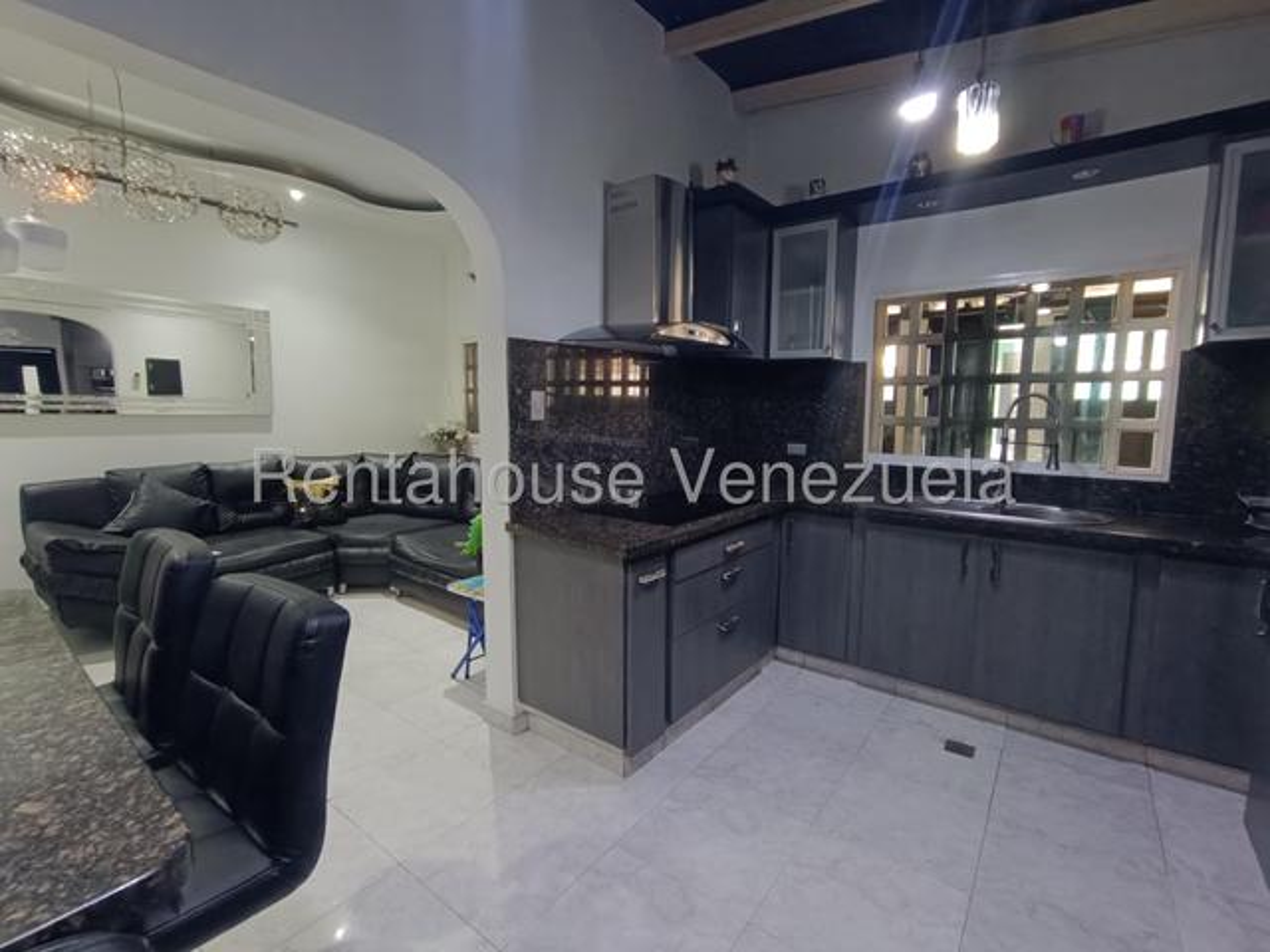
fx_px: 587
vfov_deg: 78.1
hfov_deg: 94.5
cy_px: 476
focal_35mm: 16
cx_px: 635
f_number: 2.2
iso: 851
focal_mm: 1.66
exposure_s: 1/30
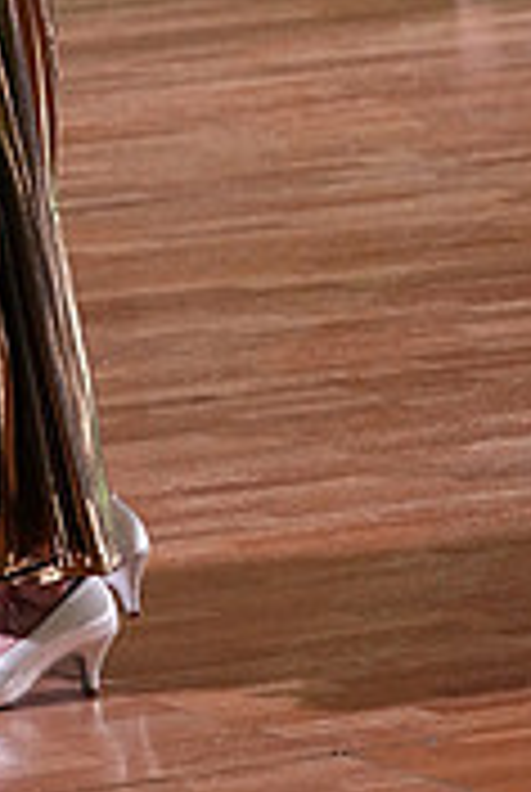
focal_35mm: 398
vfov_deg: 5.1
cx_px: -313
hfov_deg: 3.5
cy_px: -184
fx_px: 8771
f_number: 5
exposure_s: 1/400
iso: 6400
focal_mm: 121
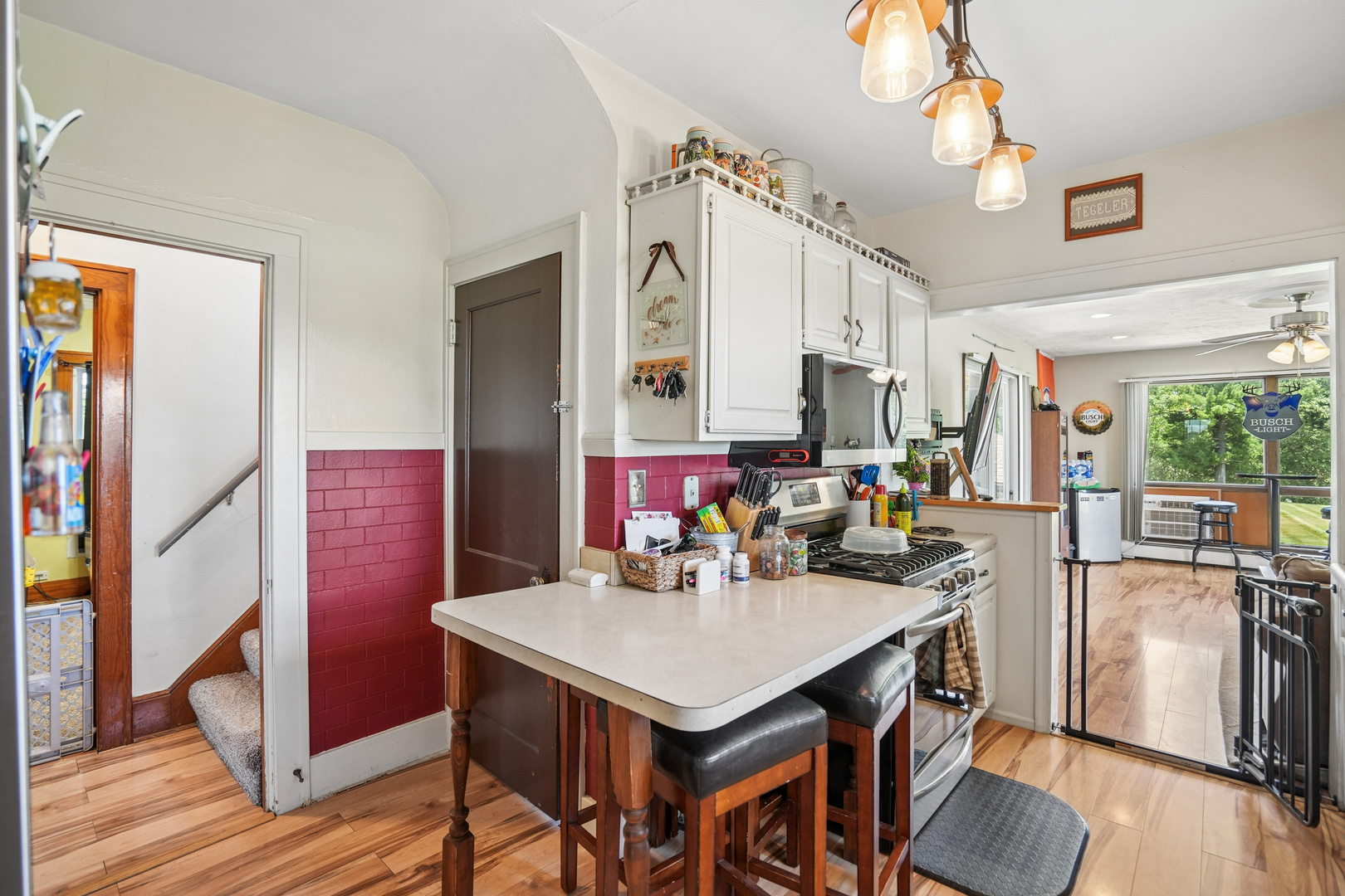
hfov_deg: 96.7
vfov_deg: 73.7
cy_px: 448
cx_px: 672
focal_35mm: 16
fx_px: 598
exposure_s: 1/30
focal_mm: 16
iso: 400
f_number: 4
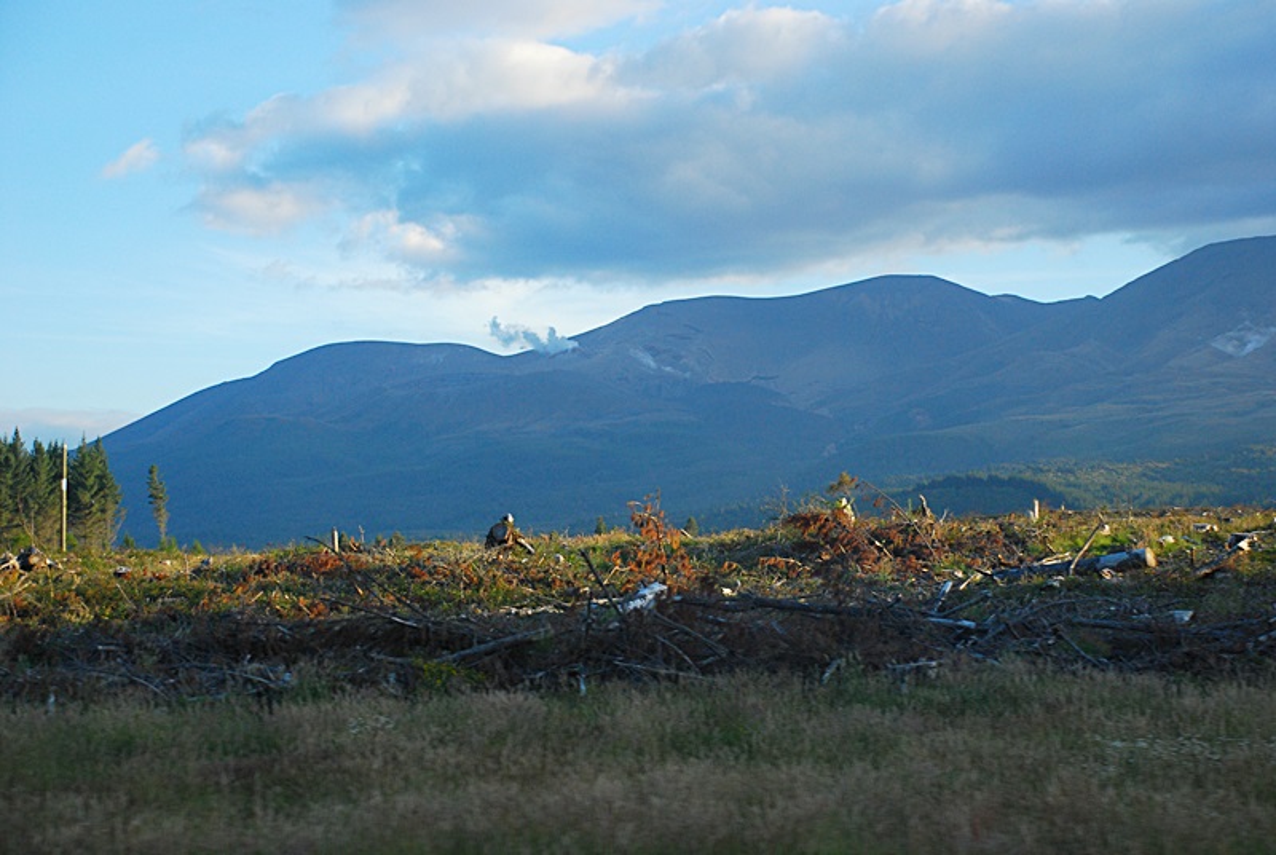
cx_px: 638
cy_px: 428
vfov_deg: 17.6
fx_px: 2769
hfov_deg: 26.0
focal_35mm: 78
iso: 400
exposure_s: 1/320
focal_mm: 52
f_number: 5.6
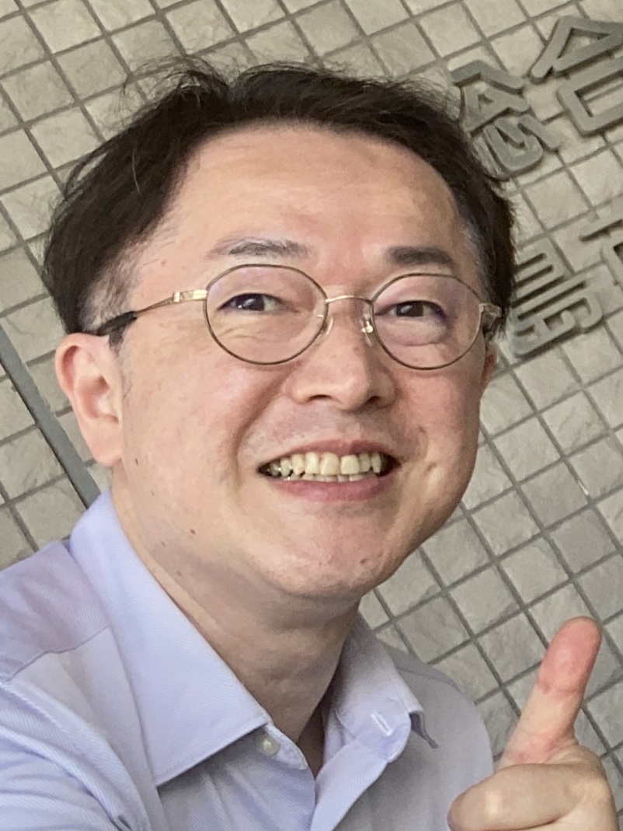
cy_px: 416
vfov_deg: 73.9
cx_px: 312
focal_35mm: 23
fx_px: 552
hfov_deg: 58.9
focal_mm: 2.71
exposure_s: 1/122
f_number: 2.2
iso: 50
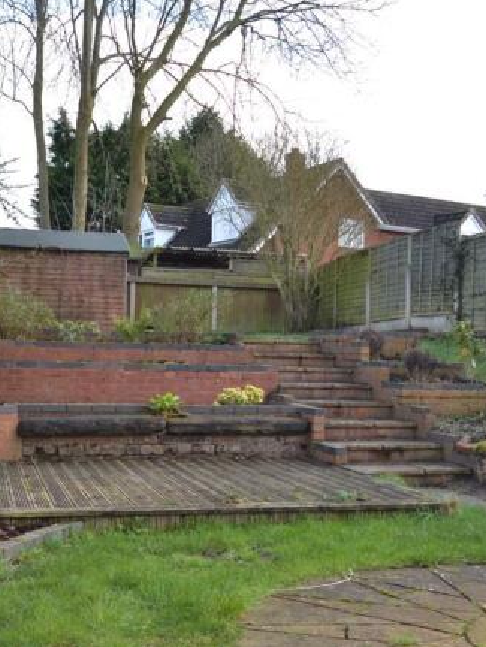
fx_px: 898
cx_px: 271
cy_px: 324
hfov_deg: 30.3
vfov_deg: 39.6
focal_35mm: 48
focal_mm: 22
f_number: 4.5
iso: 125
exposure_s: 1/125
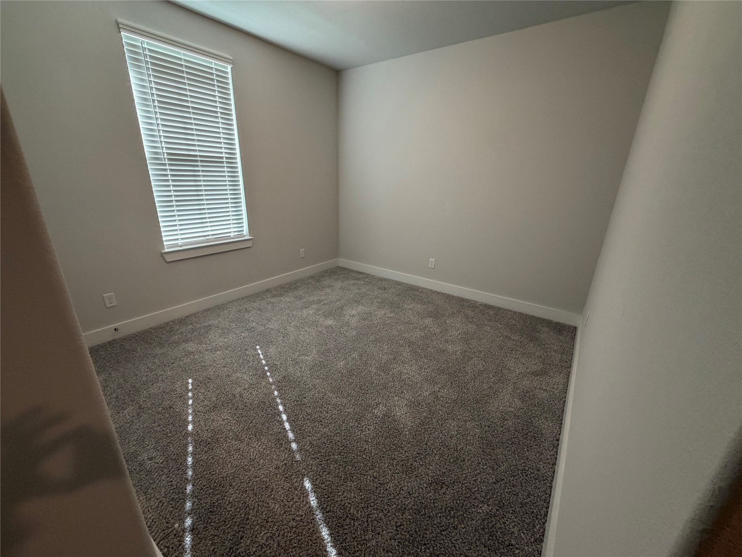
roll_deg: -1.1
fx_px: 300
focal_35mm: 14
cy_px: 278
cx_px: 371
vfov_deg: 85.7
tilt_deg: -18.5
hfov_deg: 102.1
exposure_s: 1/120
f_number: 2.2
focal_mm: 2.22
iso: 250
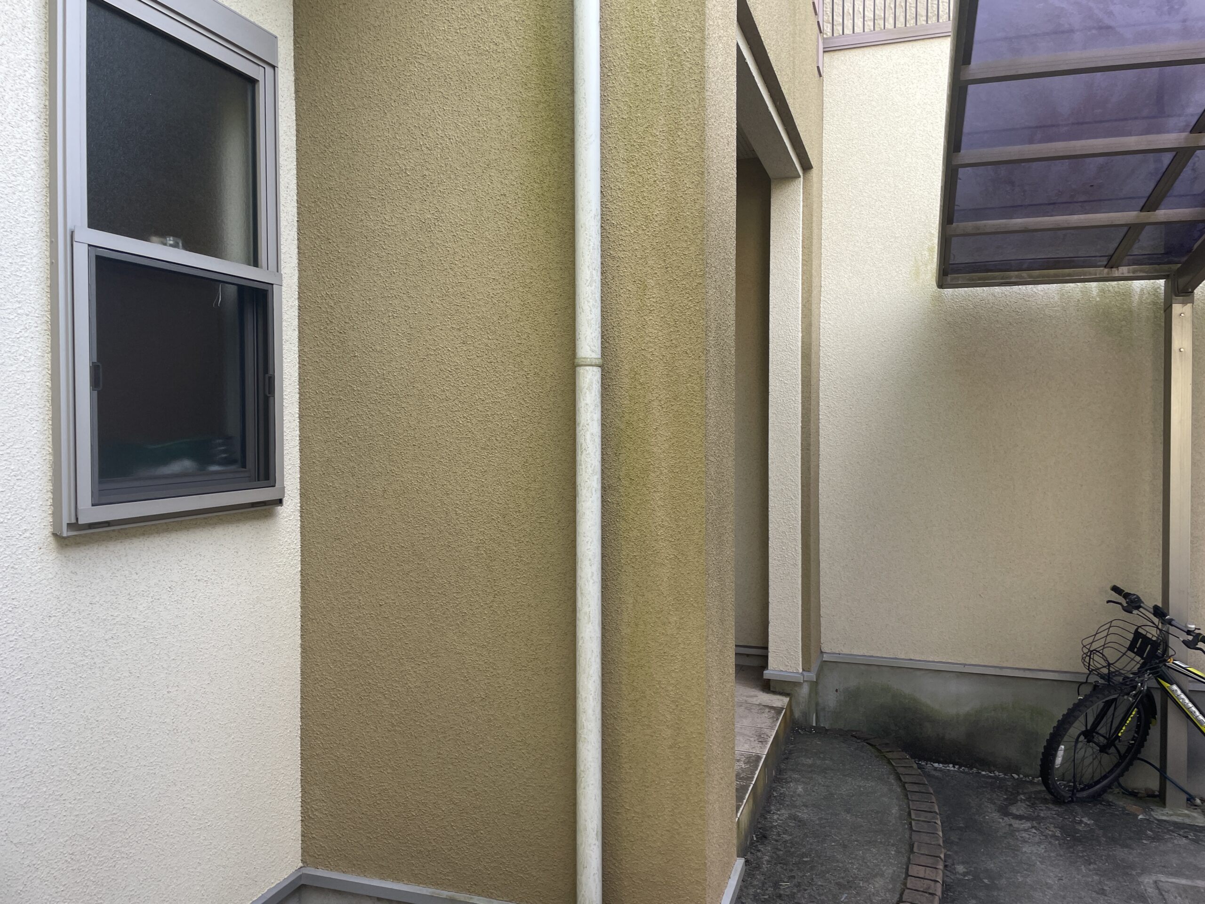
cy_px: 452
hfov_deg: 67.3
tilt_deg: +0.2
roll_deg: +0.7
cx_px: 602
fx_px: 905
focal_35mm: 26
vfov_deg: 53.1
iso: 32
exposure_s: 1/191
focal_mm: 4.2
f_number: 1.6
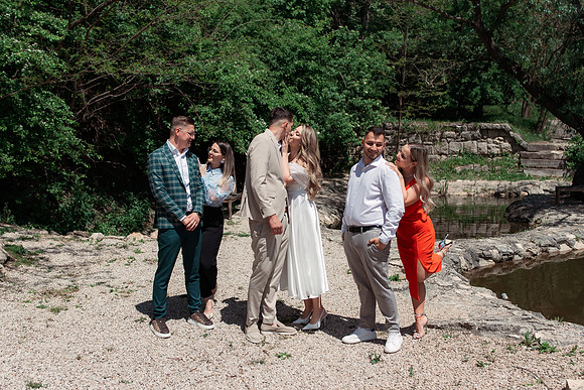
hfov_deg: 51.1
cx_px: 283
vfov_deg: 35.4
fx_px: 610
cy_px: 210
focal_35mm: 38
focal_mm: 35
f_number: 4
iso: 125
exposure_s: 1/1600
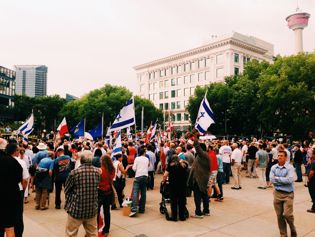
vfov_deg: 42.9
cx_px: 158
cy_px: 118
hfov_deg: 55.4
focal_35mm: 33
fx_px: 300
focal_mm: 4.12
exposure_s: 1/60
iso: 50
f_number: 2.4
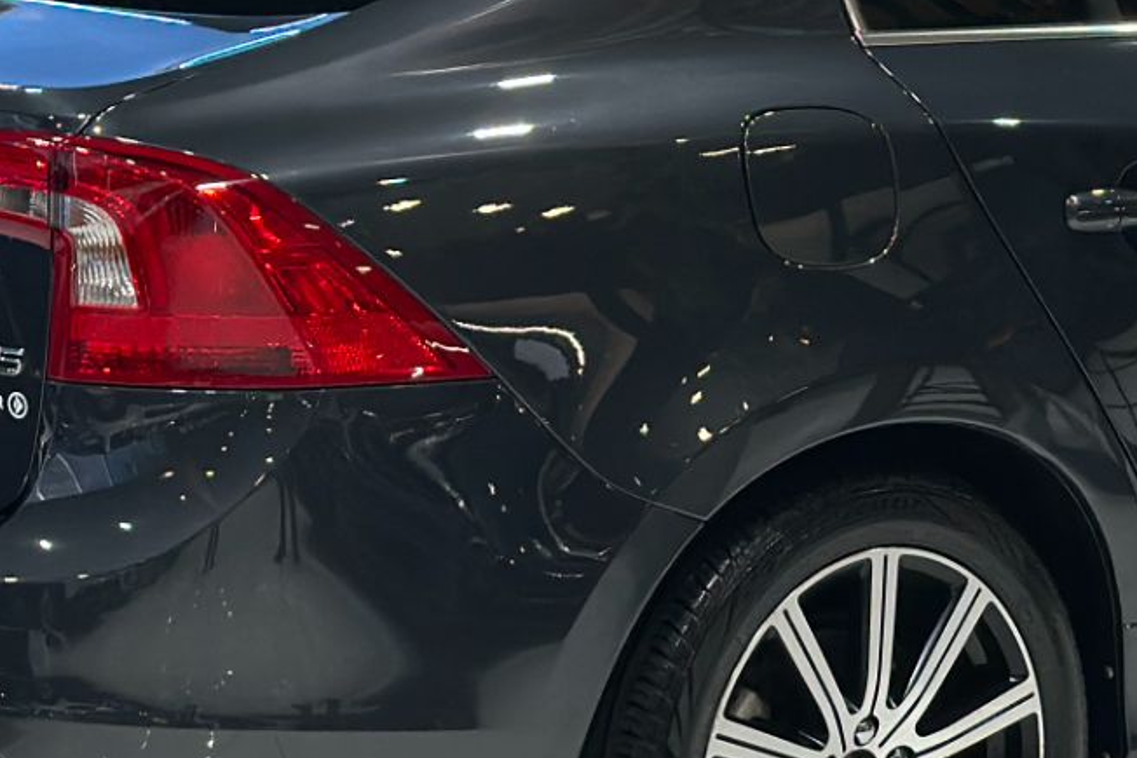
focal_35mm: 147
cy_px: 319
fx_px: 4643
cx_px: 947
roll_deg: +0.4
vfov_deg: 9.3
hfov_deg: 13.9
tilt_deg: -9.7
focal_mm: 6.86
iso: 160
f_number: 1.78
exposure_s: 1/120
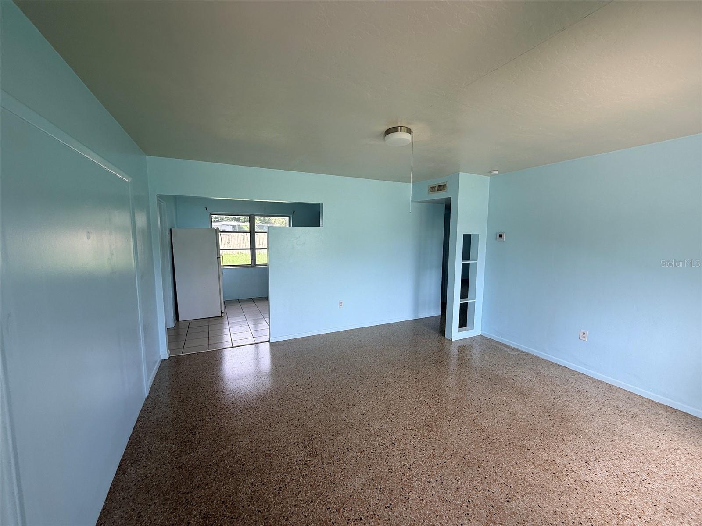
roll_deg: -0.1
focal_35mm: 14
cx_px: 351
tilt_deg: -5.5
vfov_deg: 85.7
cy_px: 263
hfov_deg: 102.1
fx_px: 284
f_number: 2.2
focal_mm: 2.22
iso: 50
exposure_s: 1/121
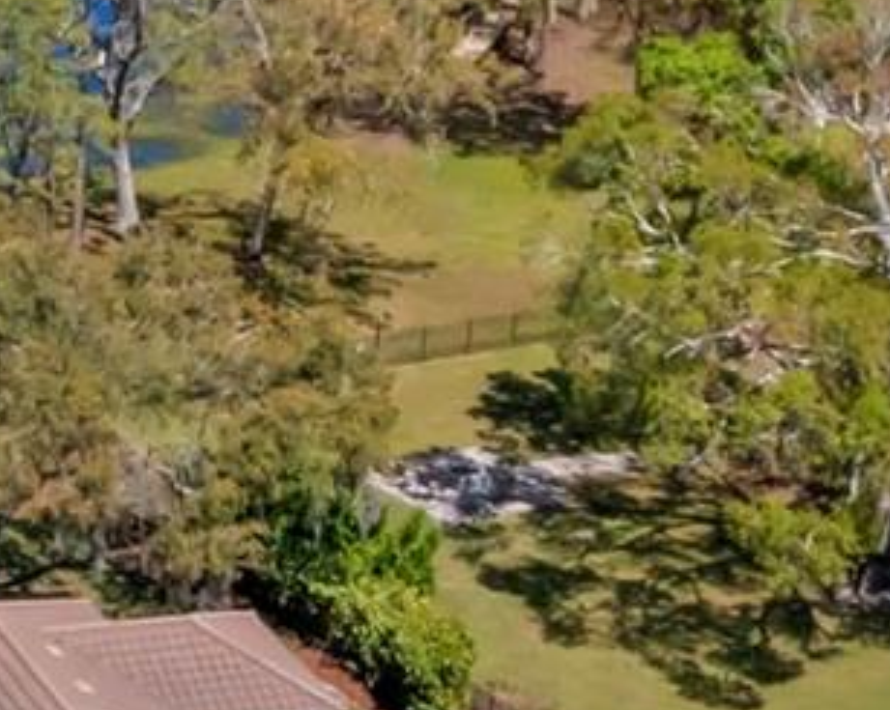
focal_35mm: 137
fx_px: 3605
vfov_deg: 11.3
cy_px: 384
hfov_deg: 13.3
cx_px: -455
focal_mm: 10.26
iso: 800
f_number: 9
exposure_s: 1/2000
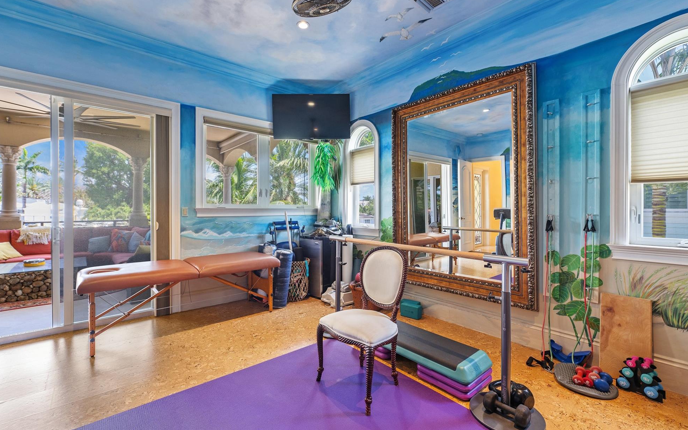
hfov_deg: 97.8
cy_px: 226
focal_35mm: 16
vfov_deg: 71.2
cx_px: 347
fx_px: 300
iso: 250
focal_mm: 15
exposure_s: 1/2
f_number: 6.3
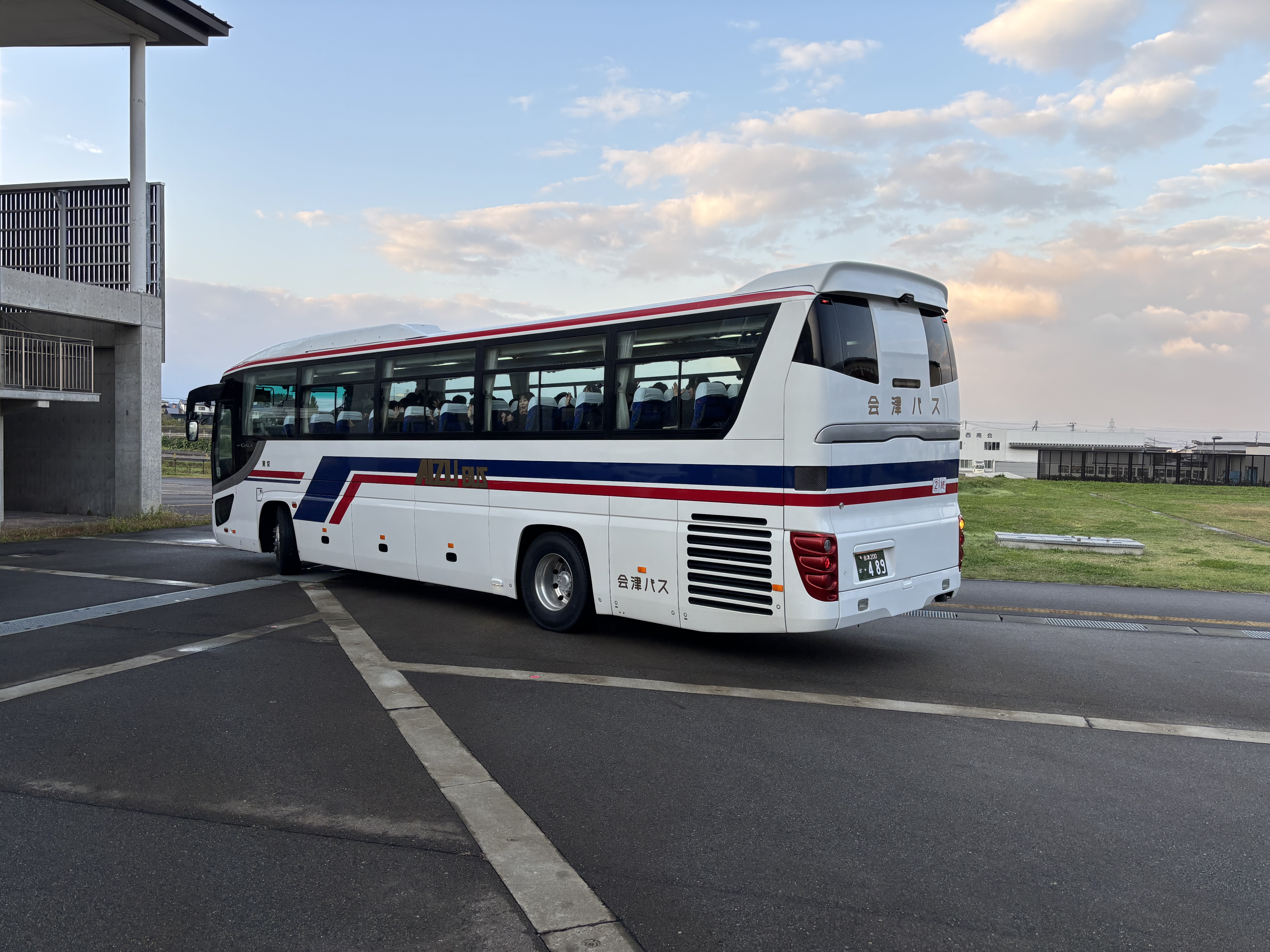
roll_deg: -1.7
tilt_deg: -2.3
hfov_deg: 67.3
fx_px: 954
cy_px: 476
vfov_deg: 53.1
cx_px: 635
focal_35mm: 26
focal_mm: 5.96
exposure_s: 1/562
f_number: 1.6
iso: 50
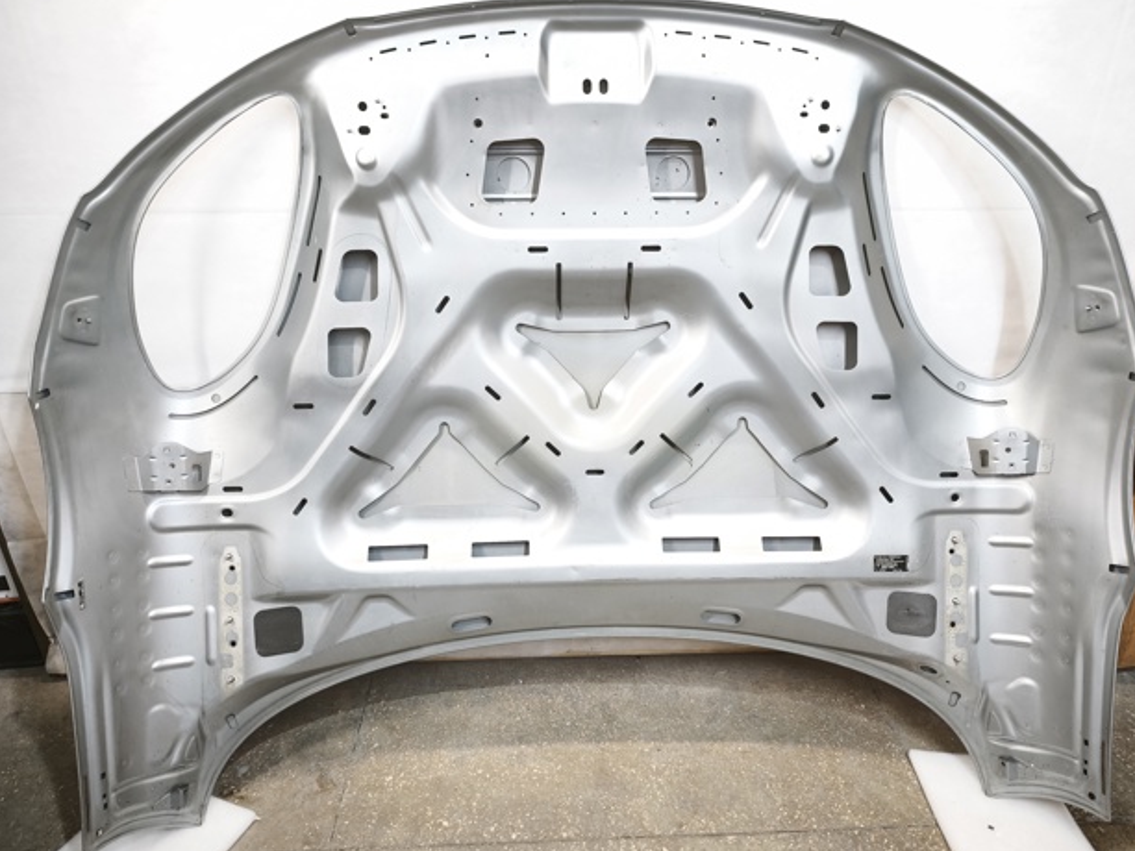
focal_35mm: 24
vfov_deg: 56.8
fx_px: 787
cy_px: 416
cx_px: 581
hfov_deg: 71.6
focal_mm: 6.45
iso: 400
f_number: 1.62
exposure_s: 1/99.9
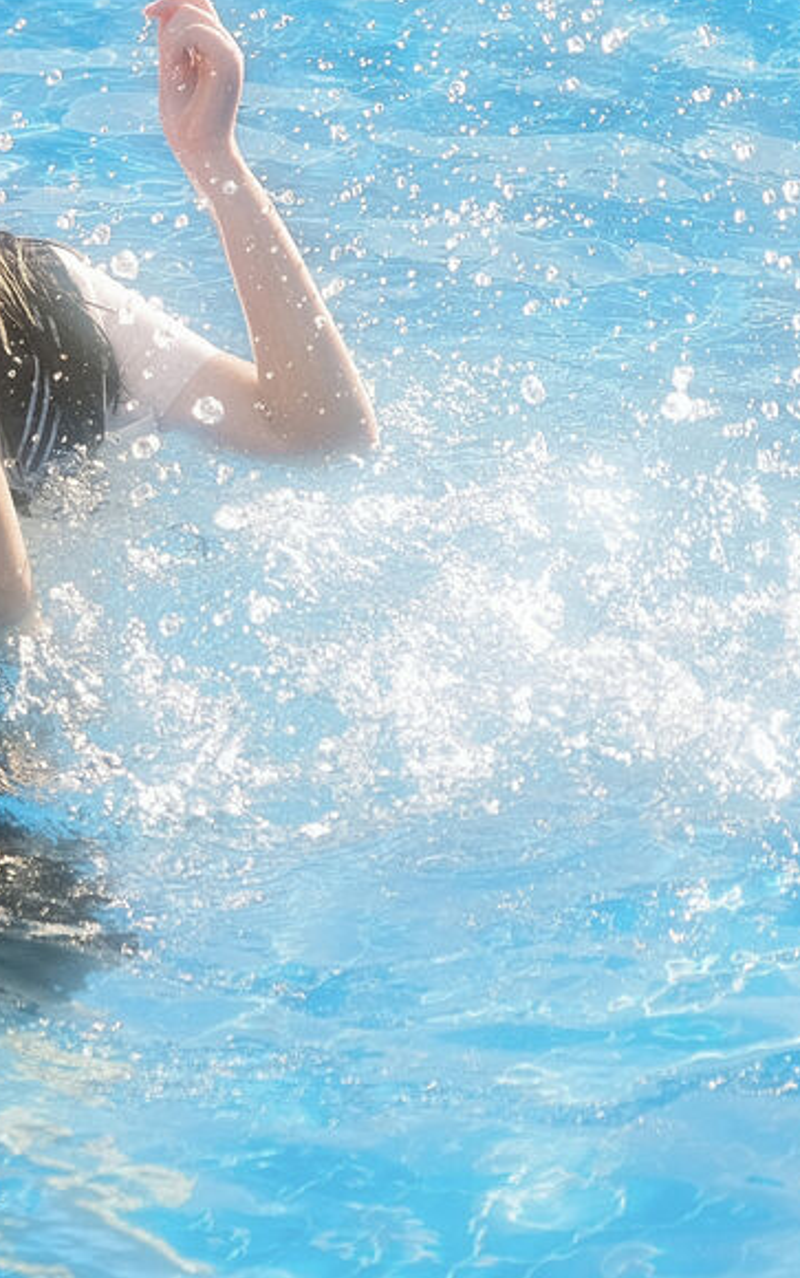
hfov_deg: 7.5
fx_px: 6099
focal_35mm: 175
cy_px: 520
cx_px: 145
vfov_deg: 12.0
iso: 250
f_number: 2.8
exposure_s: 1/1000
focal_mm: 55
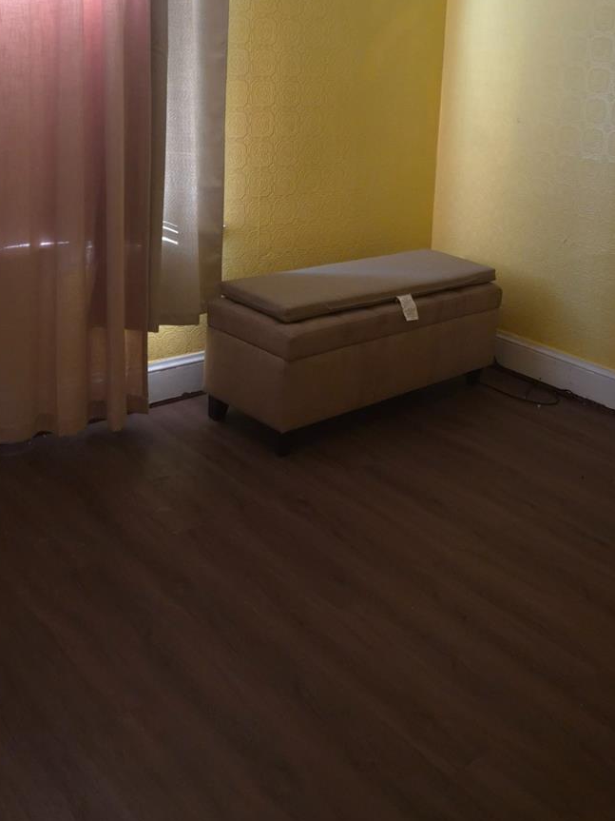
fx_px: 948
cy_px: 200
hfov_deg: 35.7
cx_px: 399
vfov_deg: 45.1
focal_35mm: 40
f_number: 1.8
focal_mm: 5.4
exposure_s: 1/60
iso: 320
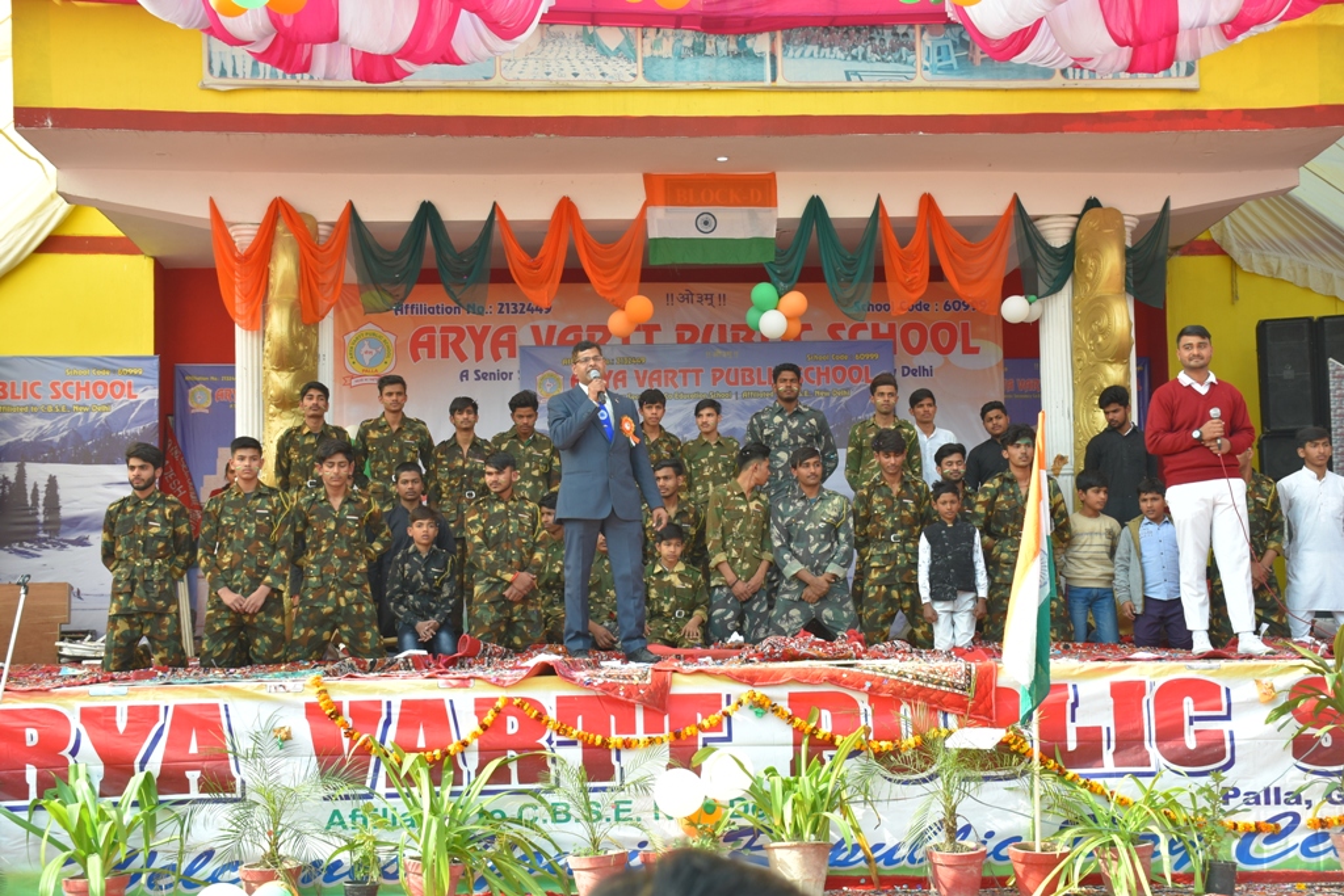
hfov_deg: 38.9
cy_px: 448
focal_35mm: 51
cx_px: 672
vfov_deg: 26.5
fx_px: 1904
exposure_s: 1/160
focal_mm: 34
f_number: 6.3
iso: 200
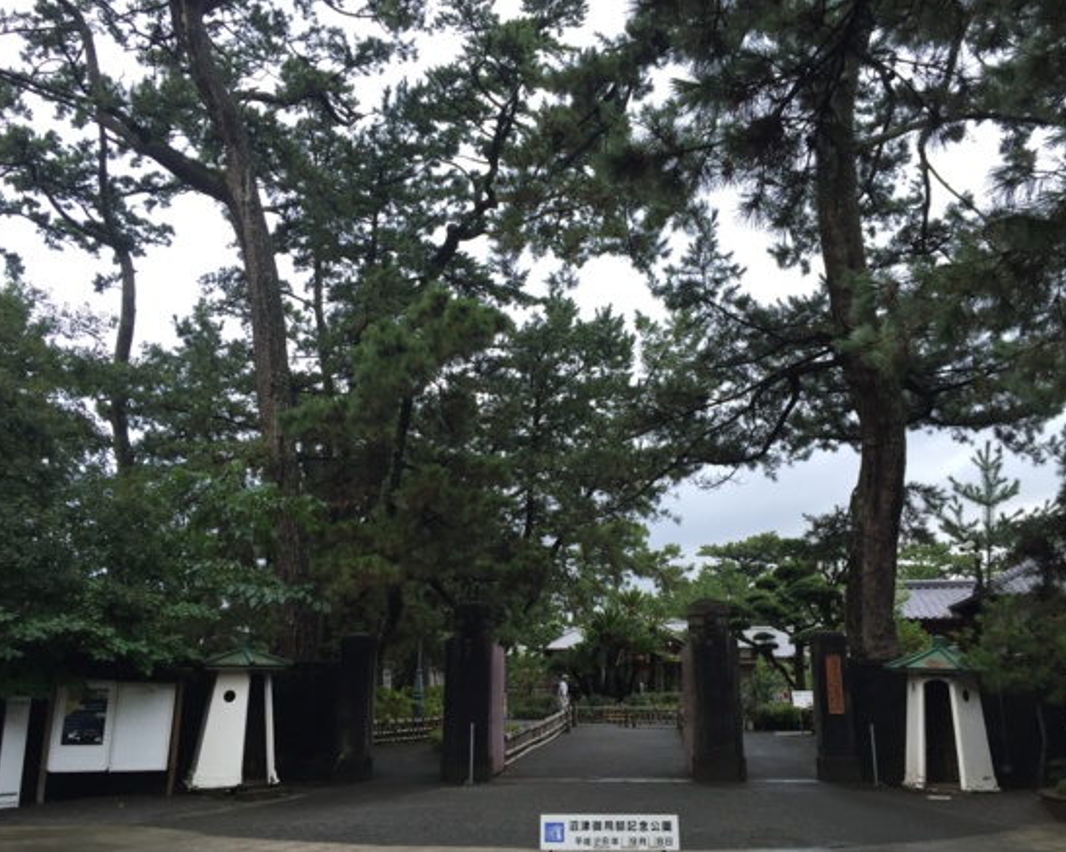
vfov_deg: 47.1
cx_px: 556
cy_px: 436
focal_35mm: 31
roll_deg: +0.5
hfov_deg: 57.2
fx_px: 978
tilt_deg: +14.5
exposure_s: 1/40
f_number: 2.2
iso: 32
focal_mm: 4.15
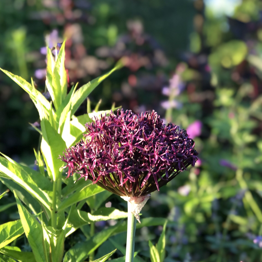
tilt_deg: -9.2
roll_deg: -0.7
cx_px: 131
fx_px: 582
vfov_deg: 25.3
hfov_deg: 25.4
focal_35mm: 68
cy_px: 163
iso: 25
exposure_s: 1/30
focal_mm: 6.6
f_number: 2.8
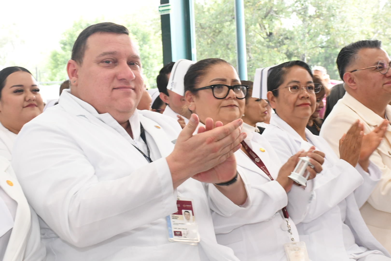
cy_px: 130
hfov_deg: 27.0
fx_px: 815
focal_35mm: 75
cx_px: 196
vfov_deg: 18.2
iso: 3200
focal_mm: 50
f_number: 13
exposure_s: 1/125
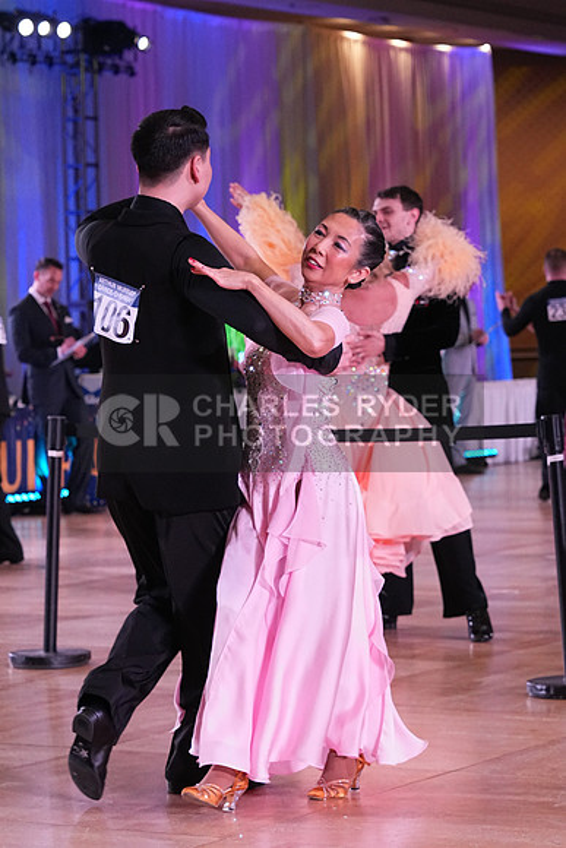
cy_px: 424
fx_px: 2899
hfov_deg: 11.2
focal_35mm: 123
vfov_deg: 16.6
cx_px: 283
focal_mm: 82
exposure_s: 1/320
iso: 3200
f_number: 6.3
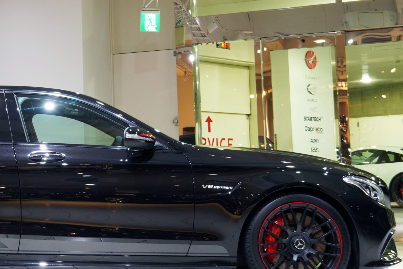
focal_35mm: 70
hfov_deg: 28.0
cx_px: 62
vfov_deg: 19.4
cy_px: 101
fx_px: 784
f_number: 4
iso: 500
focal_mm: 26
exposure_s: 1/40
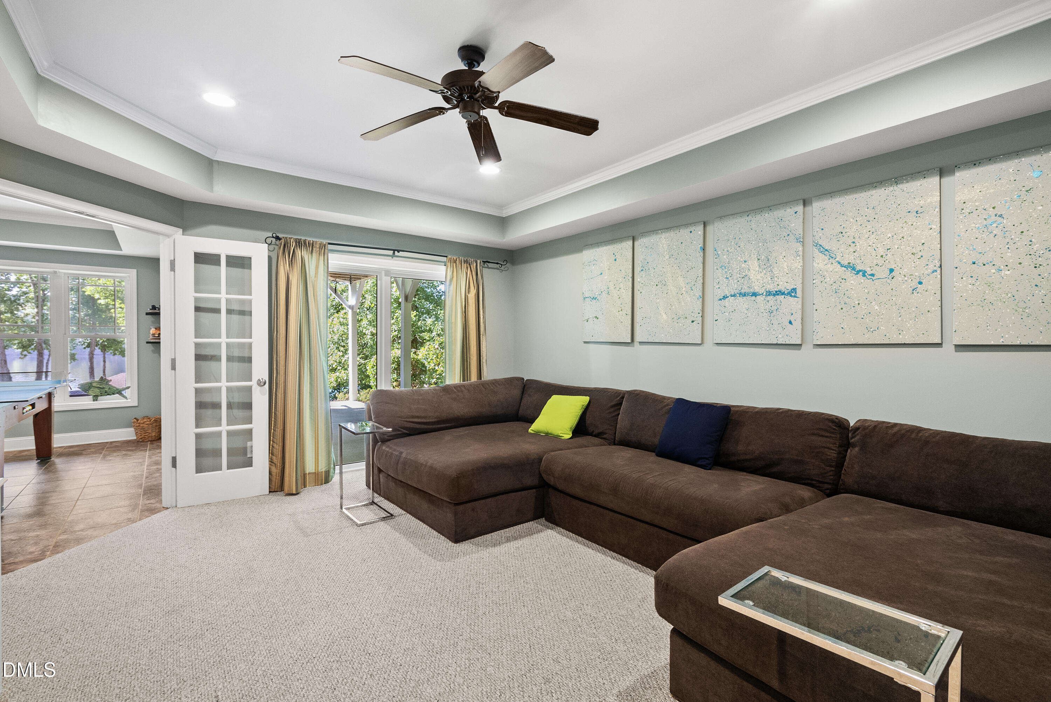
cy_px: 351
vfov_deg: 73.8
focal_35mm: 16
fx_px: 467
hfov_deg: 96.7
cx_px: 526
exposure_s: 1/2
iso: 800
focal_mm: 16
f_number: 7.1
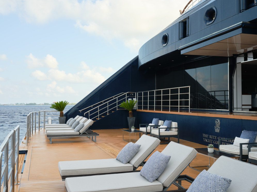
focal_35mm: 37
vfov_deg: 38.7
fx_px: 275
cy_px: 95
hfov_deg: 50.1
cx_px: 128
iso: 250
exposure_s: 1/250
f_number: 8
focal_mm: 45
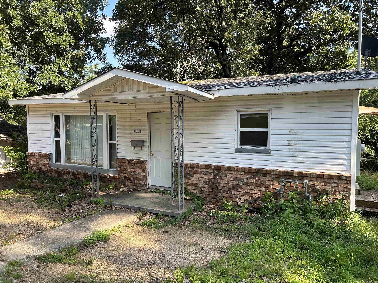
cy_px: 142
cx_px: 189
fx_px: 284
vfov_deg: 53.1
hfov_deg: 67.3
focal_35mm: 26
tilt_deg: -5.3
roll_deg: +0.1
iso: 50
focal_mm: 5.7
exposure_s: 1/758
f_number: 1.5
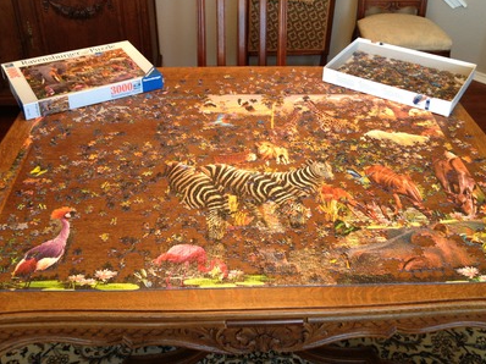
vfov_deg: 32.7
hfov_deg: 43.0
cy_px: 137
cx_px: 256
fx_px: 617
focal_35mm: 44
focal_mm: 4.28
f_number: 2.4
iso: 64
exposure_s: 1/20
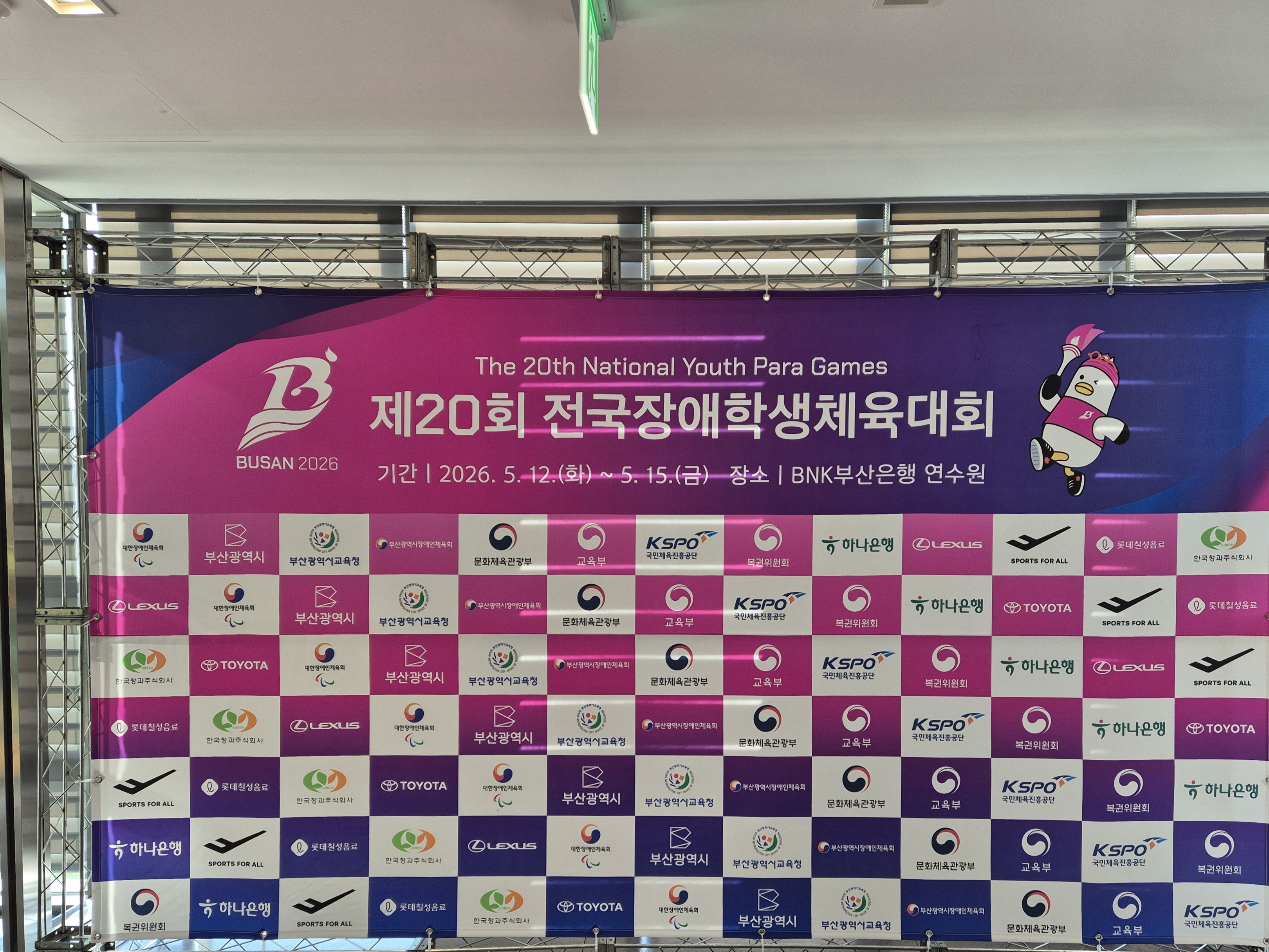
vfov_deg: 49.4
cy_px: 579
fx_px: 1026
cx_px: 672
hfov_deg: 63.4
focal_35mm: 28
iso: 40
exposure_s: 1/143
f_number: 1.8
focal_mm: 5.4
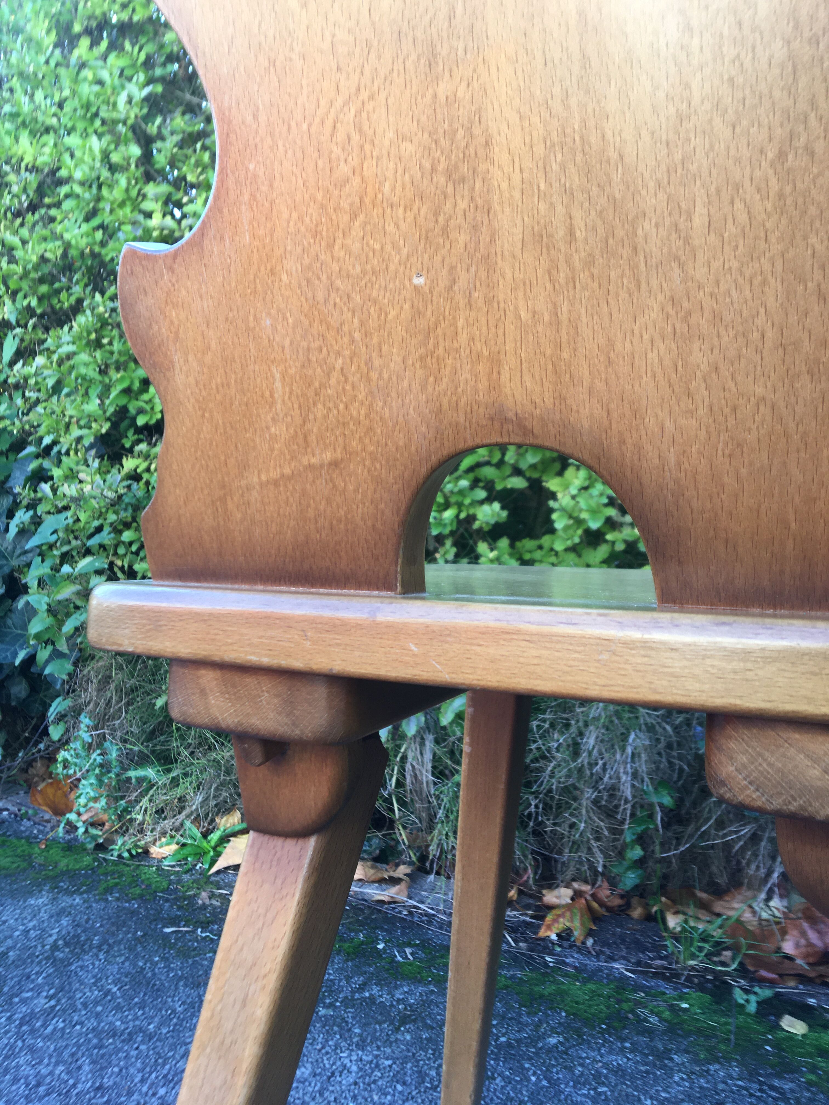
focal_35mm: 29
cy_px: 552
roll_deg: -0.5
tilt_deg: -0.7
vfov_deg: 61.7
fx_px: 926
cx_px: 414
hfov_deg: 48.2
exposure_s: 1/100
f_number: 2.2
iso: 40
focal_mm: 4.15
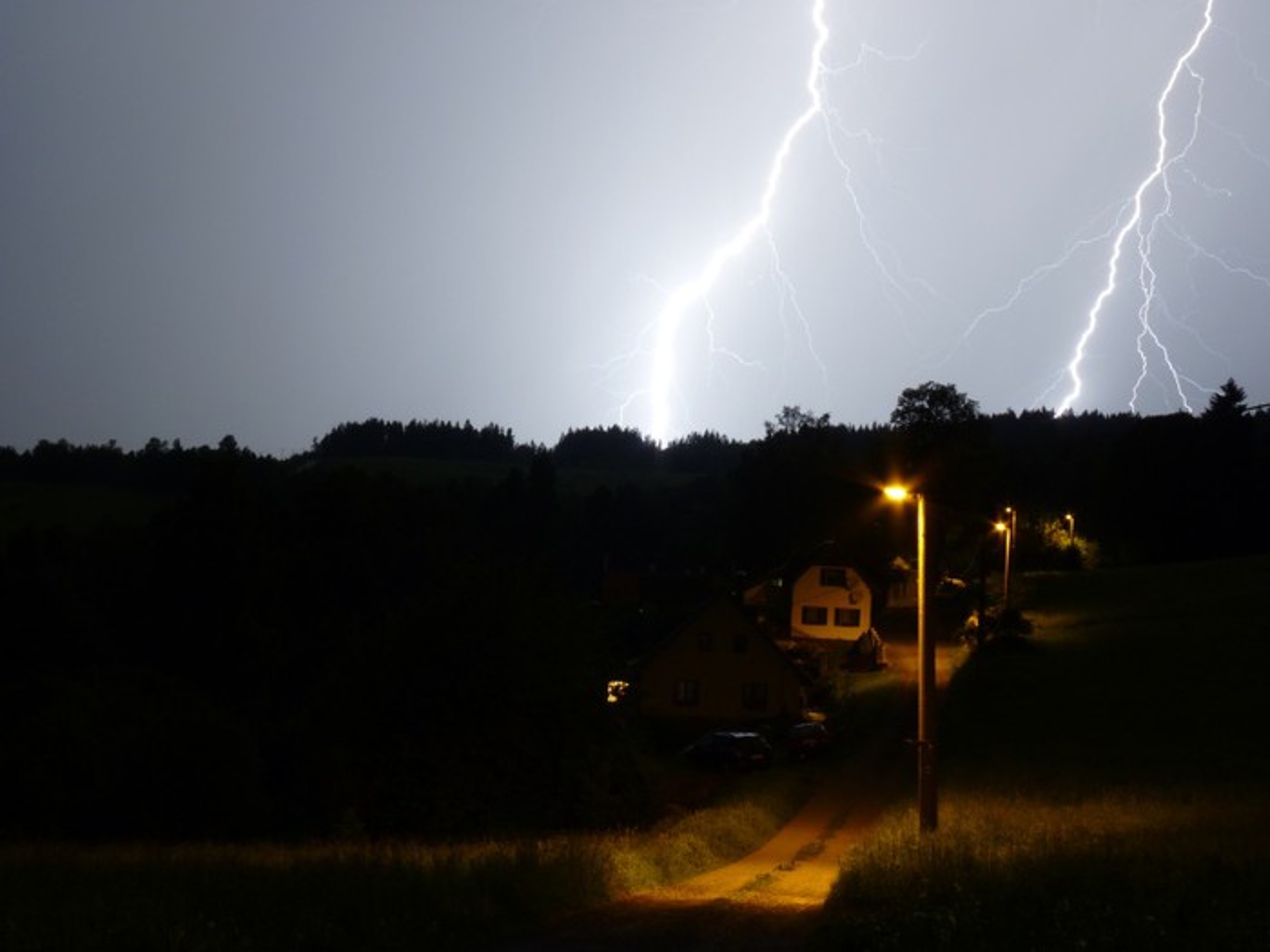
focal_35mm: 52
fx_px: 1908
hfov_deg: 36.8
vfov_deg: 28.0
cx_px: 635
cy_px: 476
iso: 80
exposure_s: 20
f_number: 8
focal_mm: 9.2
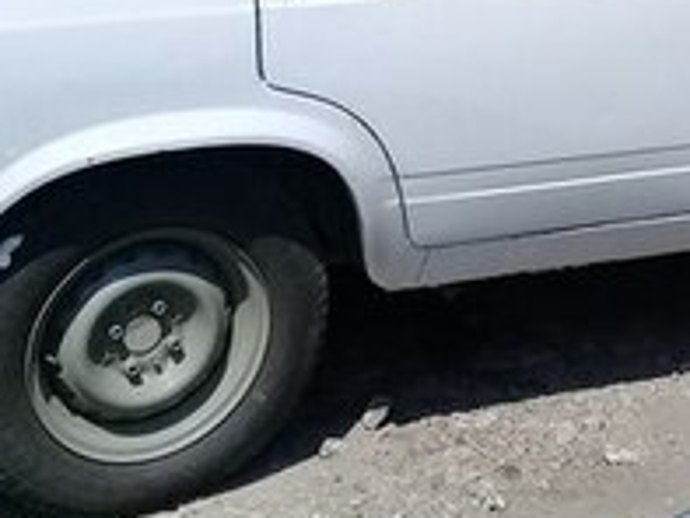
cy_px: -191
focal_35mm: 104
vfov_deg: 13.6
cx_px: 651
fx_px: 2074
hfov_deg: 18.5
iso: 50
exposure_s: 1/1495
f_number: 2.2
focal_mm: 3.3
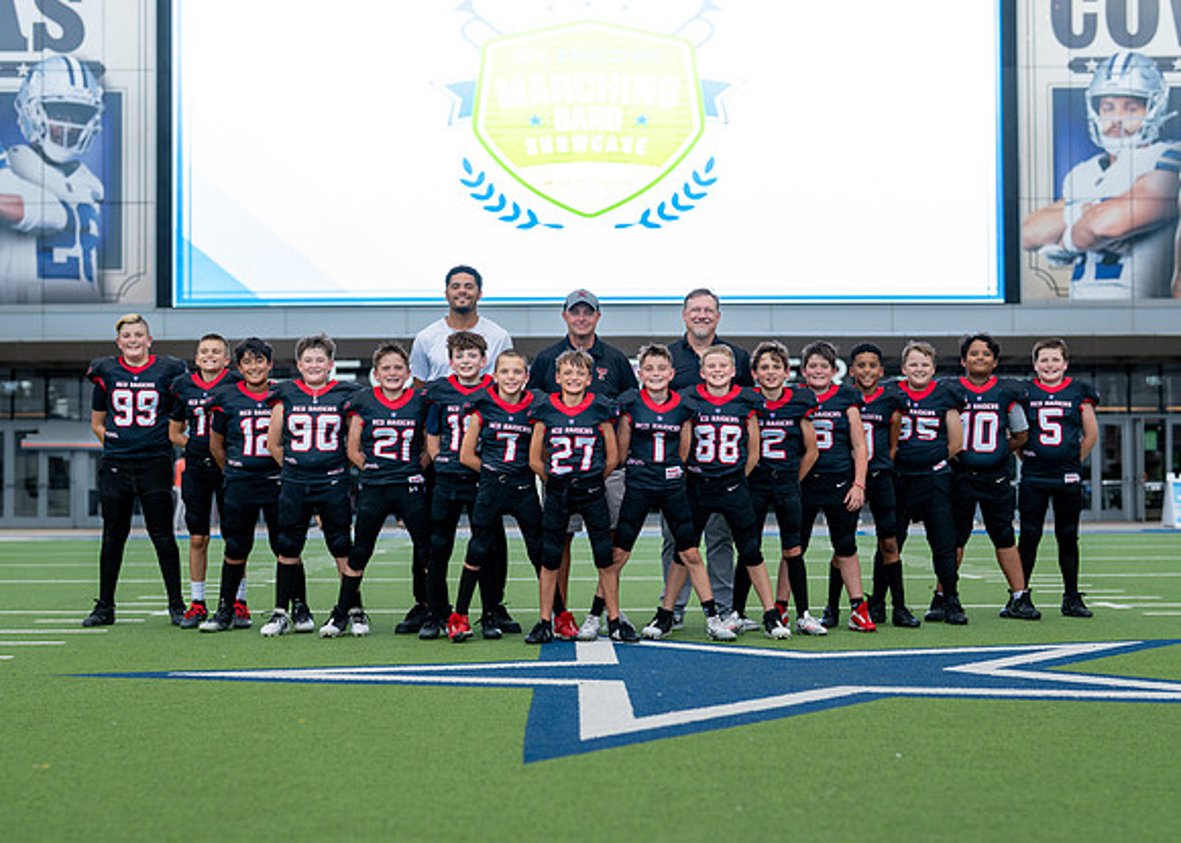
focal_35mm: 63
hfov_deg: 31.1
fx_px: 2119
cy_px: 476
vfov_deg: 22.5
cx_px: 590
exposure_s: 1/400
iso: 100
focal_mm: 50
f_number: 2
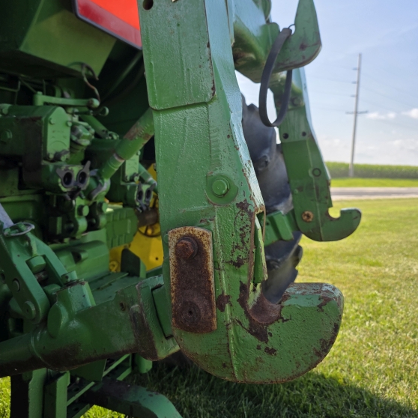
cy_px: 160
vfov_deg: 56.7
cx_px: 214
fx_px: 383
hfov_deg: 57.3
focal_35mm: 28
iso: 80
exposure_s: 1/3168
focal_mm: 6.3
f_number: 1.7
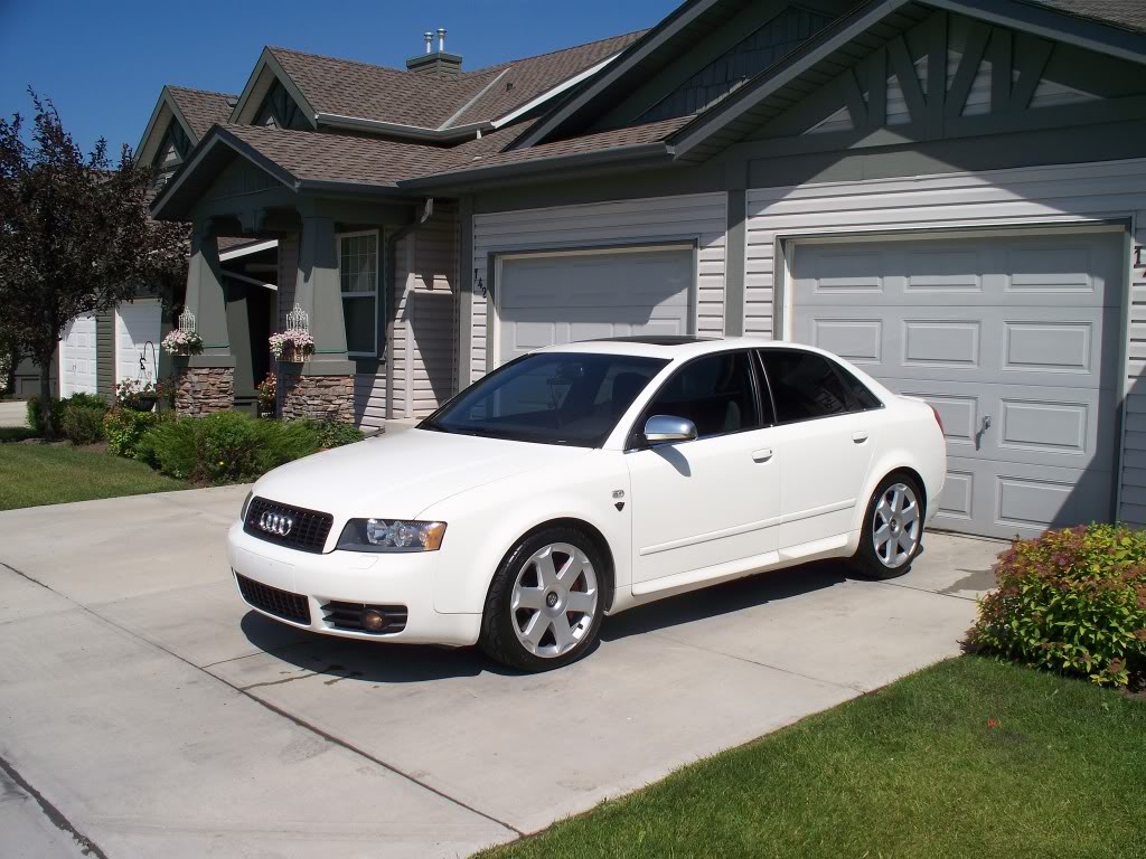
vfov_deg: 39.7
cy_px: 430
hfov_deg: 51.4
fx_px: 1192
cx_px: 573
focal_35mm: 36
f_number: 5
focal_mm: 7.54
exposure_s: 1/640
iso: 64
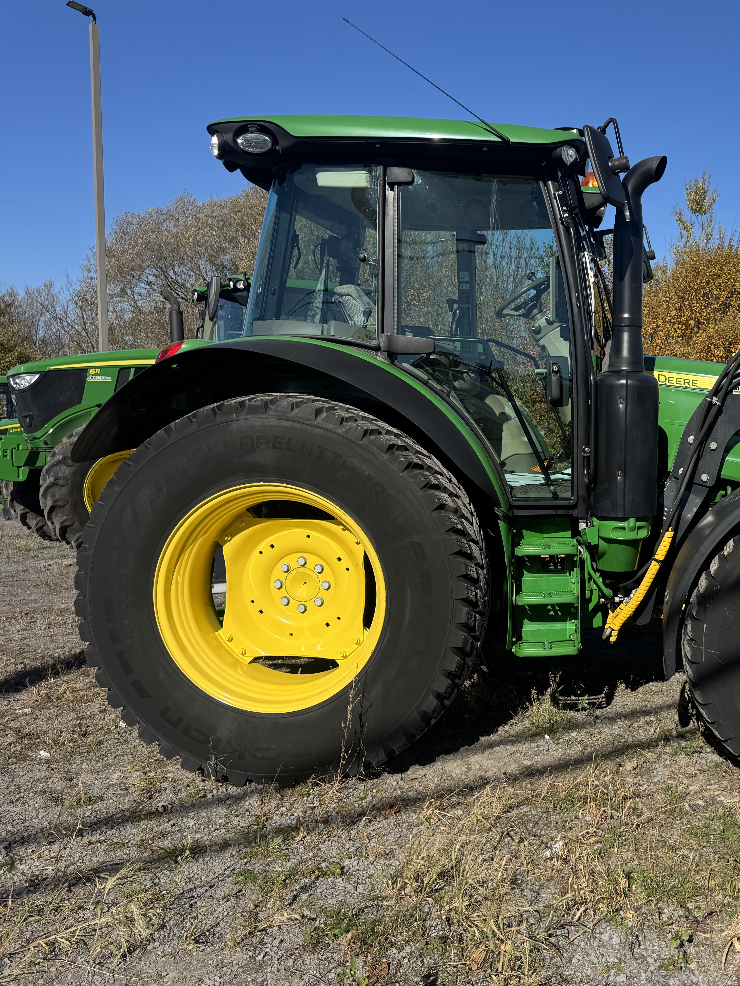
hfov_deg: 39.8
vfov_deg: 55.3
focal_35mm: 33
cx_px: 665
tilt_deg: -4.2
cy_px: 479
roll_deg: +0.9
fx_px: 941
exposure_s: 1/4608
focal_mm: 6.76
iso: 80
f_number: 1.78
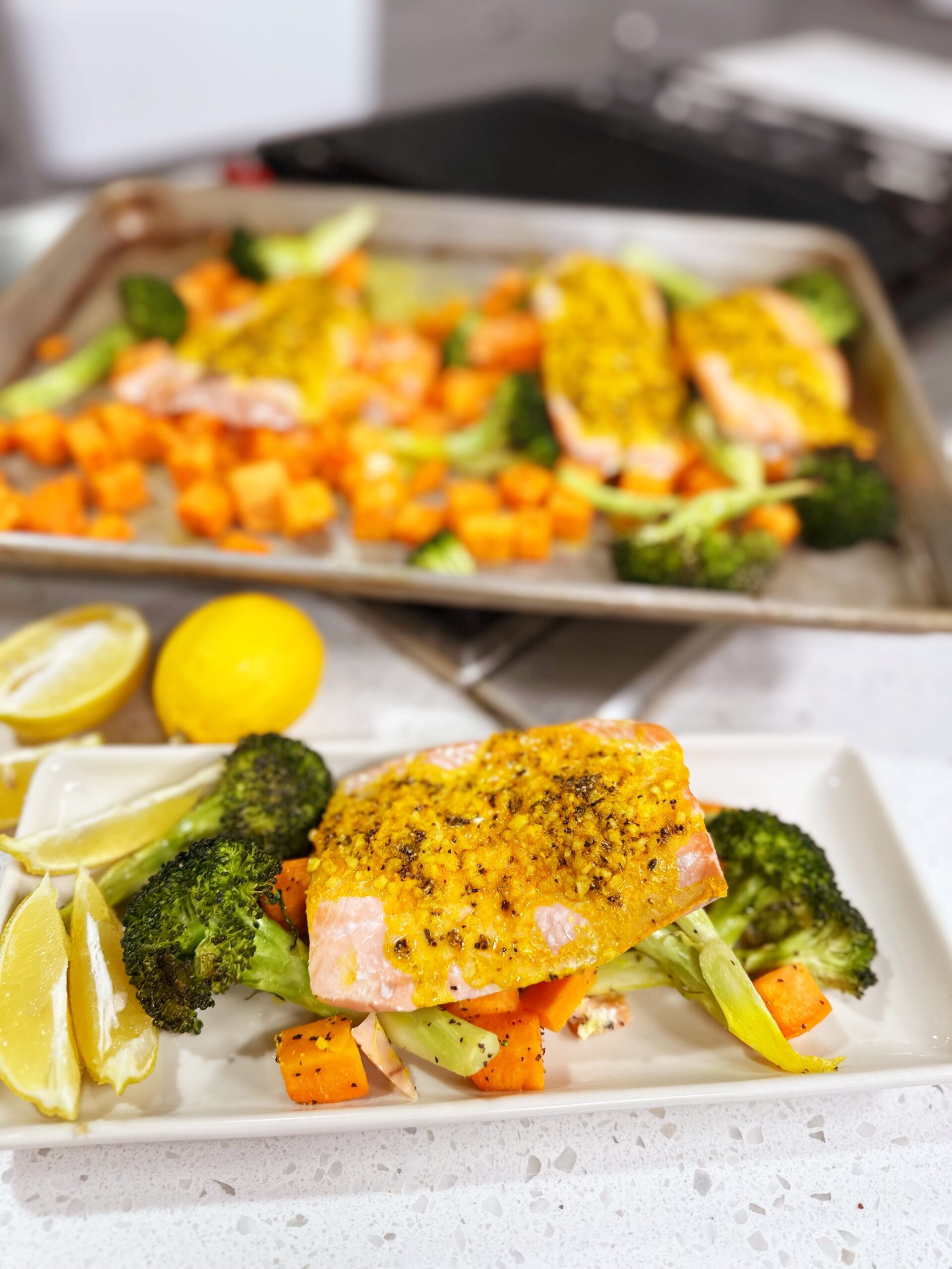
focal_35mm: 24
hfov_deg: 56.8
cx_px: 476
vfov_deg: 71.6
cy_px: 634
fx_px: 880
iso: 80
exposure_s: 1/120
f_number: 1.78
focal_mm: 6.86
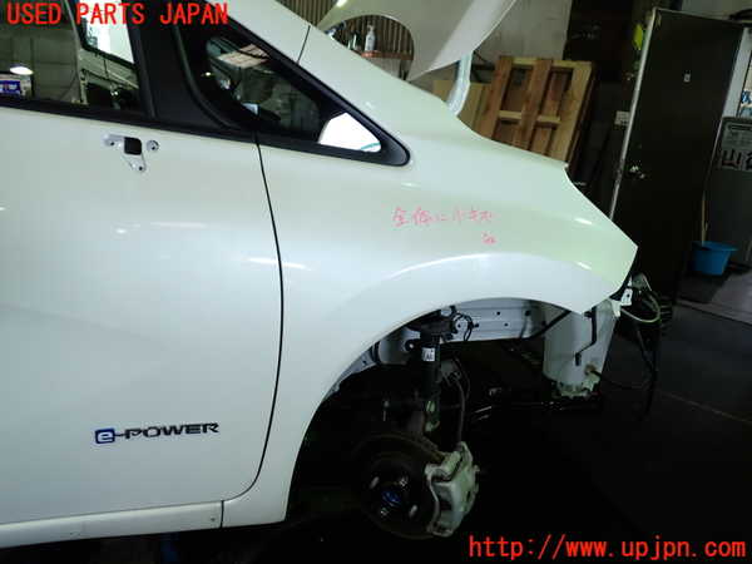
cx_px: 376
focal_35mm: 30
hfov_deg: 60.0
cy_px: 282
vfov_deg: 46.8
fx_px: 652
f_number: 2.3
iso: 125
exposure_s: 1/60
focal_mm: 5.4
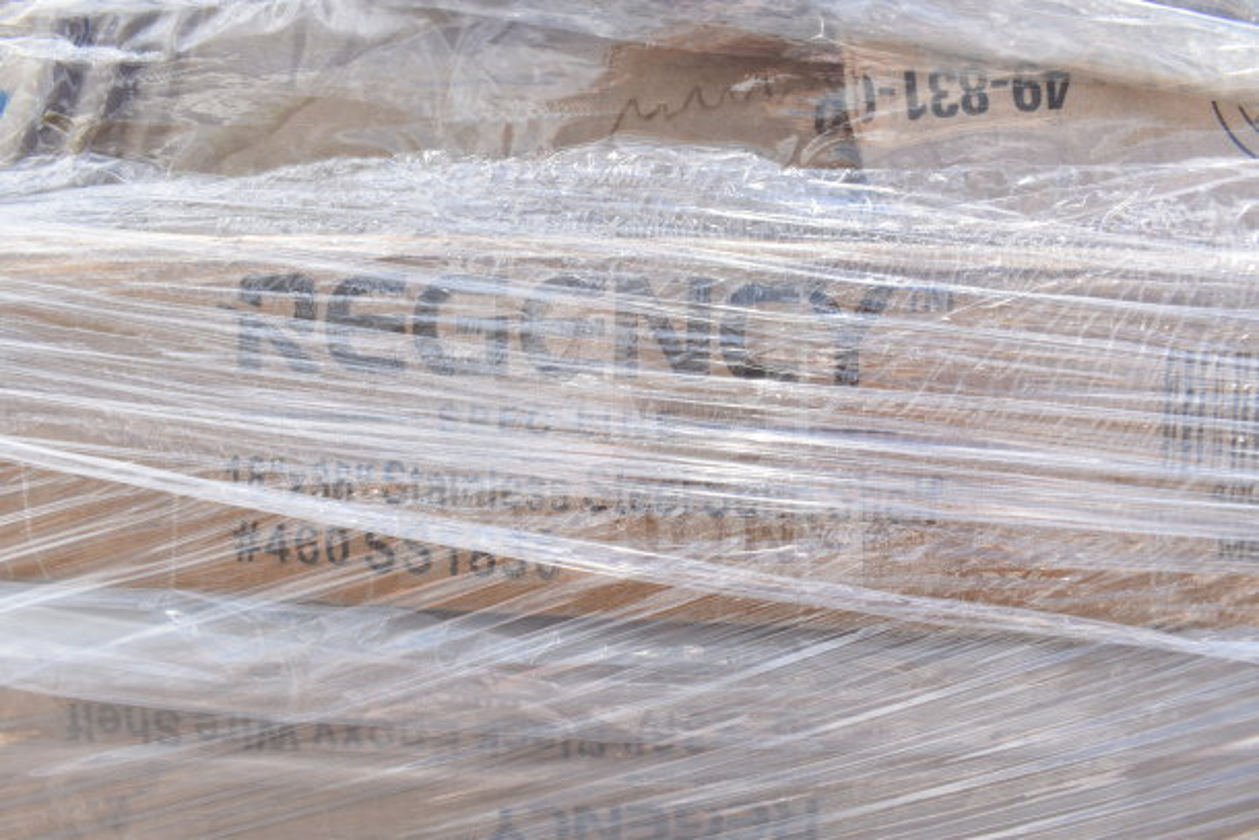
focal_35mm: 27
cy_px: 420
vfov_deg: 48.0
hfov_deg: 67.4
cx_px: 630
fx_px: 944
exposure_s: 1/400
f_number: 6.3
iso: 200
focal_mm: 18
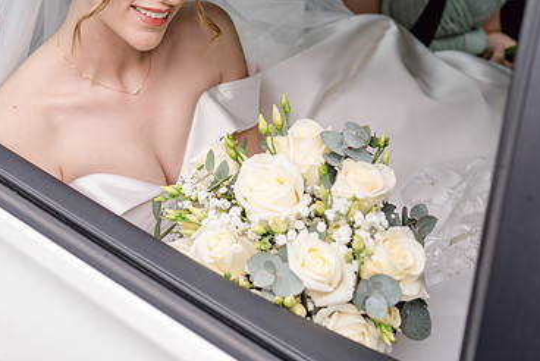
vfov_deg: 20.1
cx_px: 167
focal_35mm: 67
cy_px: 67
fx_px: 1006
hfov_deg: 29.8
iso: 200
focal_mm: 35
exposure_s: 1/800
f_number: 2.8
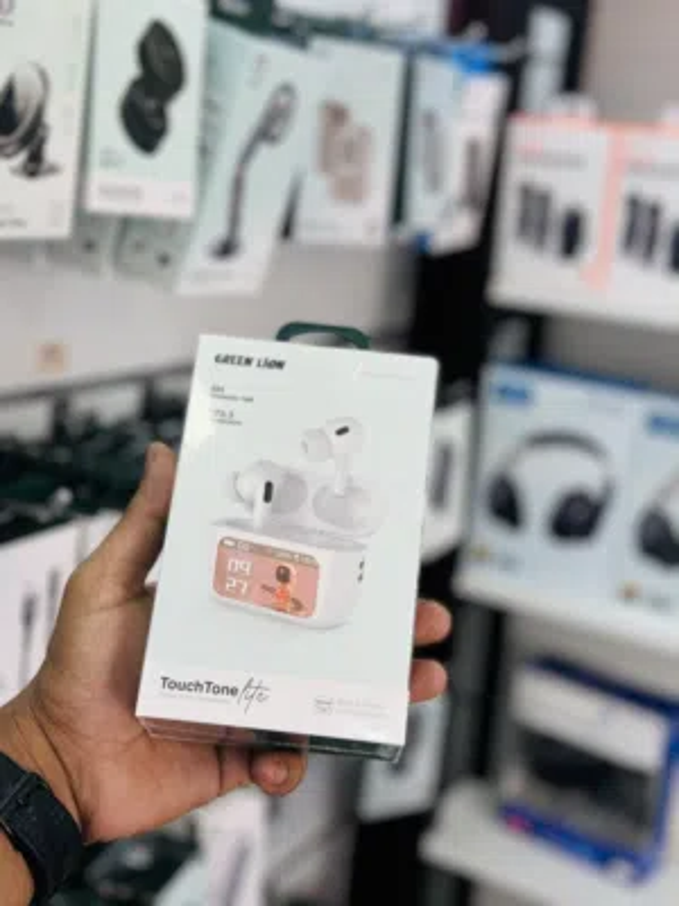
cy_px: 453
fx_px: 1255
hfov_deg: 30.3
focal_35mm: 48
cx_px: 340
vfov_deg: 39.7
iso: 64
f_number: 1.78
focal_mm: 6.76
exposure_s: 1/158
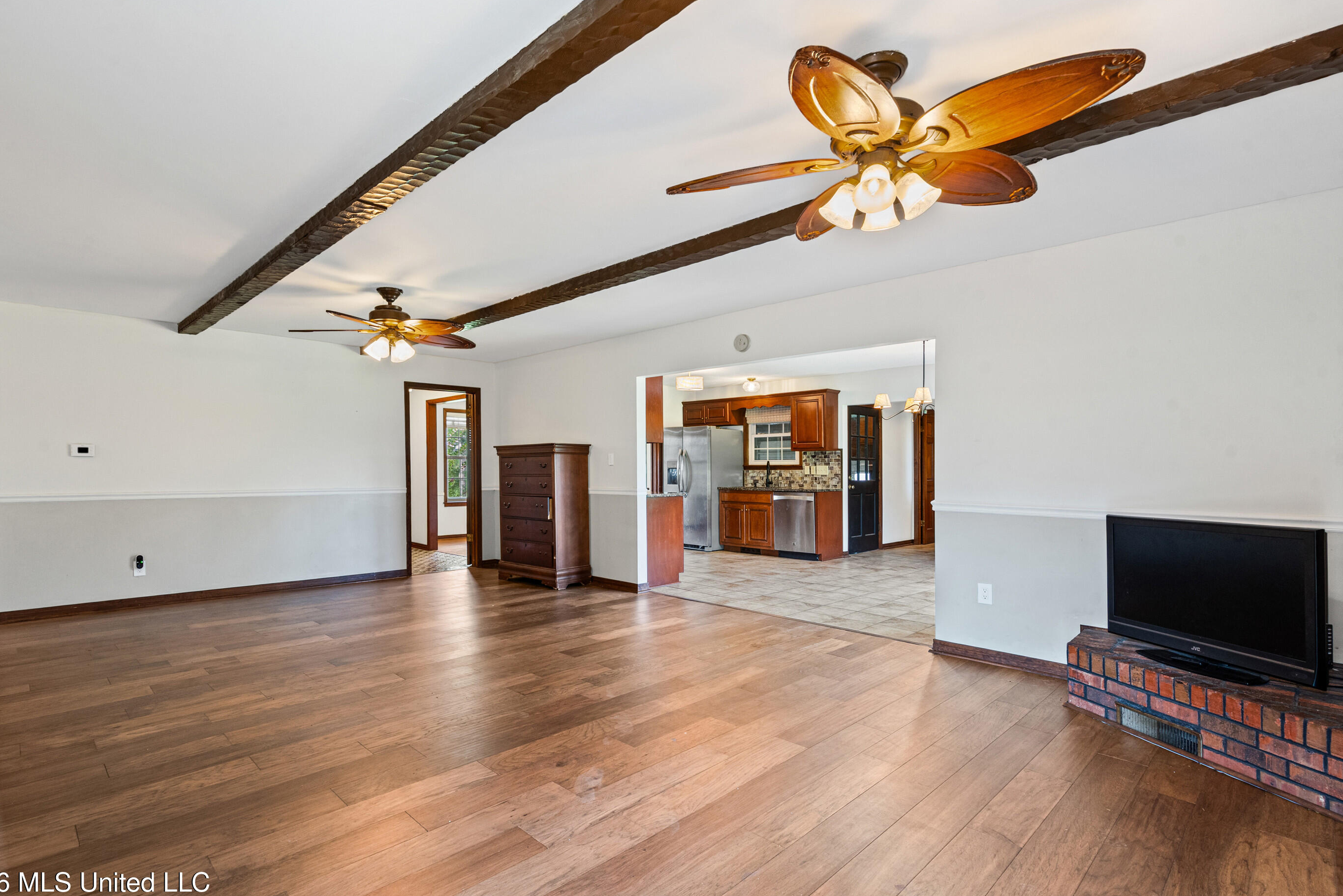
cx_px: 642
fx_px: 634
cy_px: 449
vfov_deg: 70.5
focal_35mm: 17
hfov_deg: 93.2
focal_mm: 16
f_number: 9.5
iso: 1000
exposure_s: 1/2
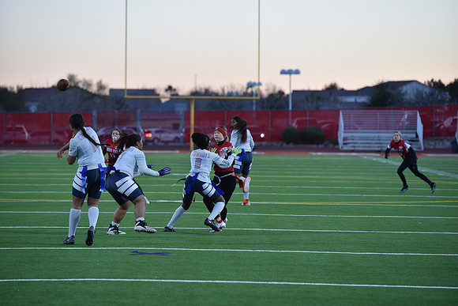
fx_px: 1845
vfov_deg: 9.5
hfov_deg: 14.2
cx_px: 229
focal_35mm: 145
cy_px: 153
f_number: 2.8
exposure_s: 1/500
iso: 640
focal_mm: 145
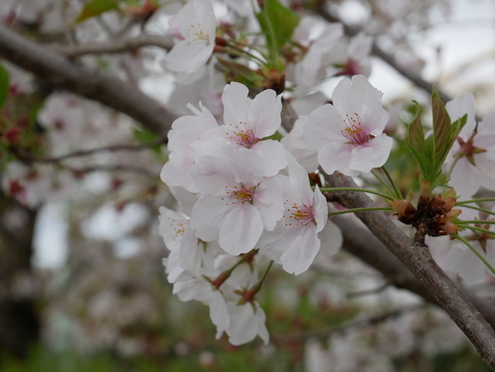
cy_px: 186
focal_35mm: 84
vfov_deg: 17.6
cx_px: 248
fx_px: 1202
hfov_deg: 23.3
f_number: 7.1
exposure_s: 1/320
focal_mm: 42
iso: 200
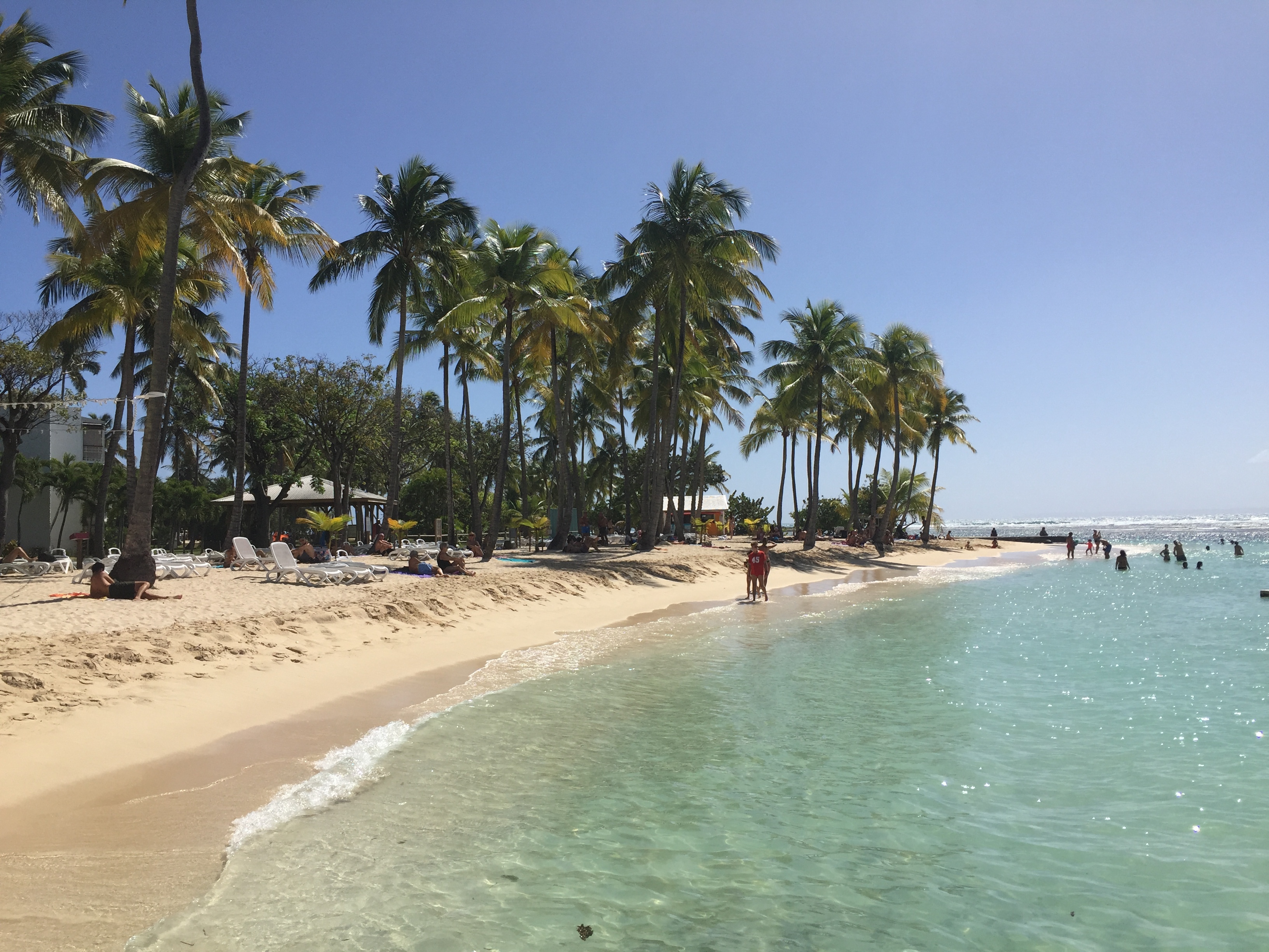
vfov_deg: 48.2
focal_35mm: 29
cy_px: 476
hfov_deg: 61.7
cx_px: 634
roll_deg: +0.3
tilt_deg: +1.8
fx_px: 1063
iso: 32
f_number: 2.2
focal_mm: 4.15
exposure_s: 1/4405
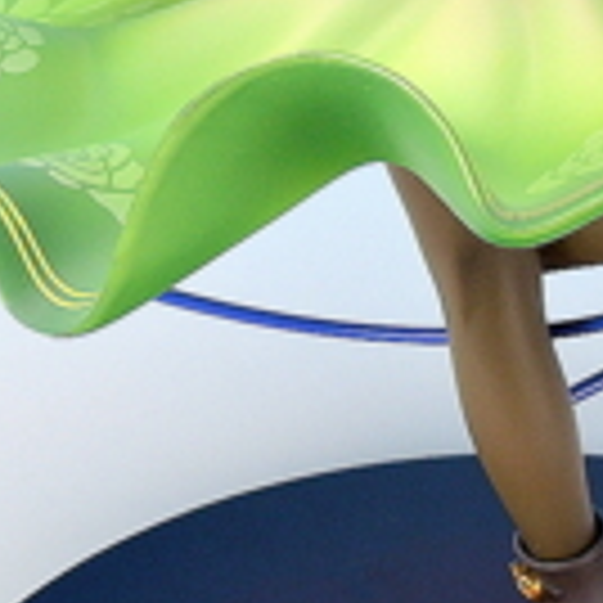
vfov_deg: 8.6
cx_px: 594
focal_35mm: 198
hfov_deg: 8.8
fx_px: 3902
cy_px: -338
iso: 80
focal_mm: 10.7
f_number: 6.3
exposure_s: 1/2
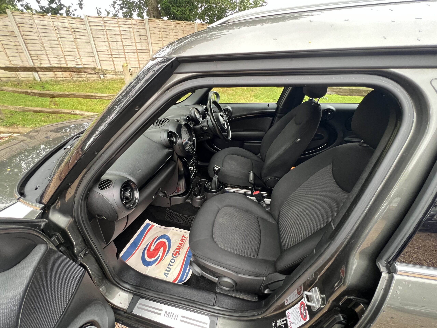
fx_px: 164
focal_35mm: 13
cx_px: 218
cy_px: 164
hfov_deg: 106.2
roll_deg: -0.8
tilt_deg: -29.0
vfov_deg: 89.9
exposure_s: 1/63
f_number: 1.8
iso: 250
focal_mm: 1.57
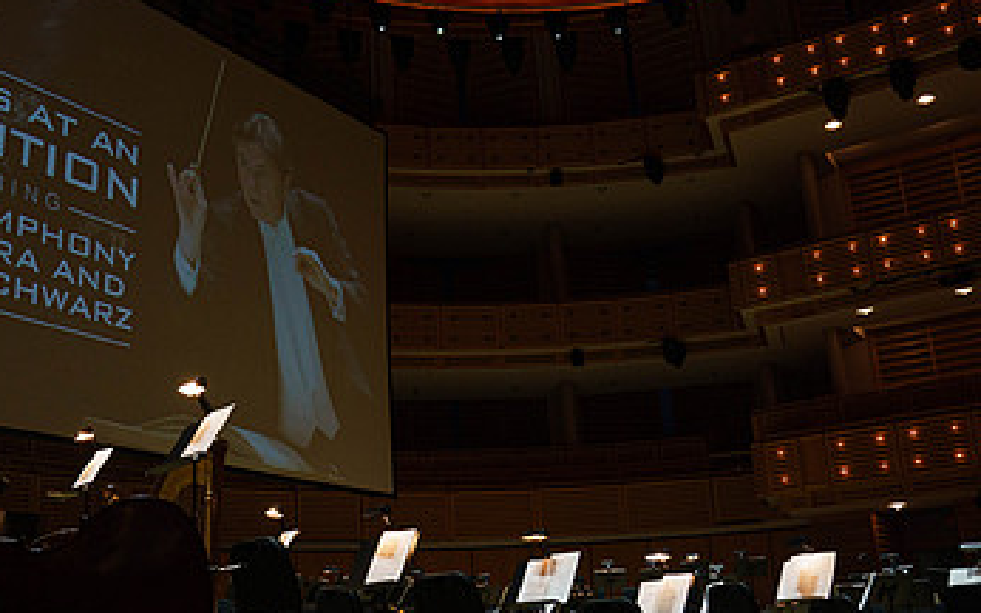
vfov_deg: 31.2
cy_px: 285
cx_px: 420
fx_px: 1096
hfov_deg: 48.1
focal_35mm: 41
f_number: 5.6
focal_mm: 24
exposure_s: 1/200
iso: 2500
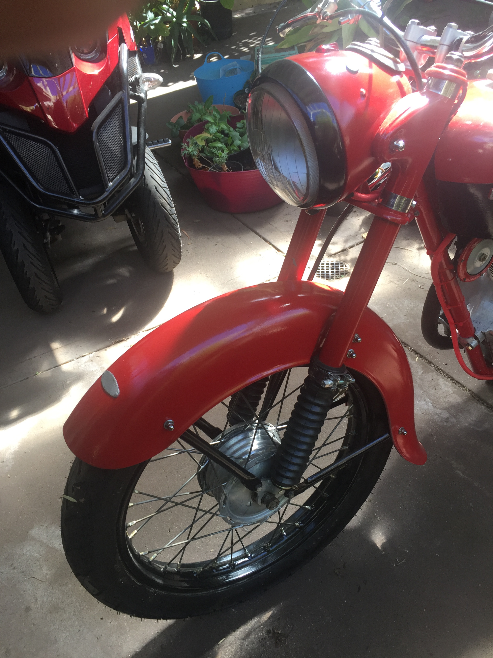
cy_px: 329
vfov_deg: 61.7
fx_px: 551
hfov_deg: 48.2
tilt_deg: -39.7
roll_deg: +9.5
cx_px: 246
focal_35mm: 29
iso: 40
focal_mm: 4.15
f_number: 2.2
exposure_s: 1/100
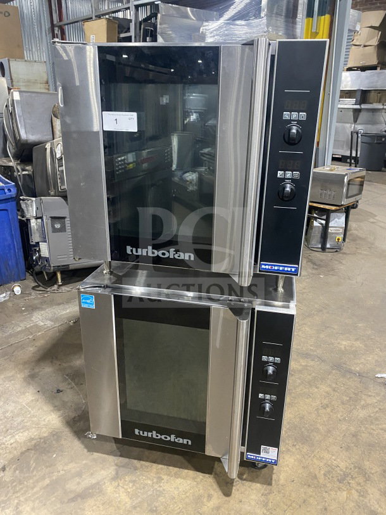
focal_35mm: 26
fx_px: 386
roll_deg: -0.9
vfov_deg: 67.3
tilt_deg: -21.9
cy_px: 258
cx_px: 193
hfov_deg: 53.1
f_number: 1.8
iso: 500
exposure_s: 1/52
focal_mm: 4.25
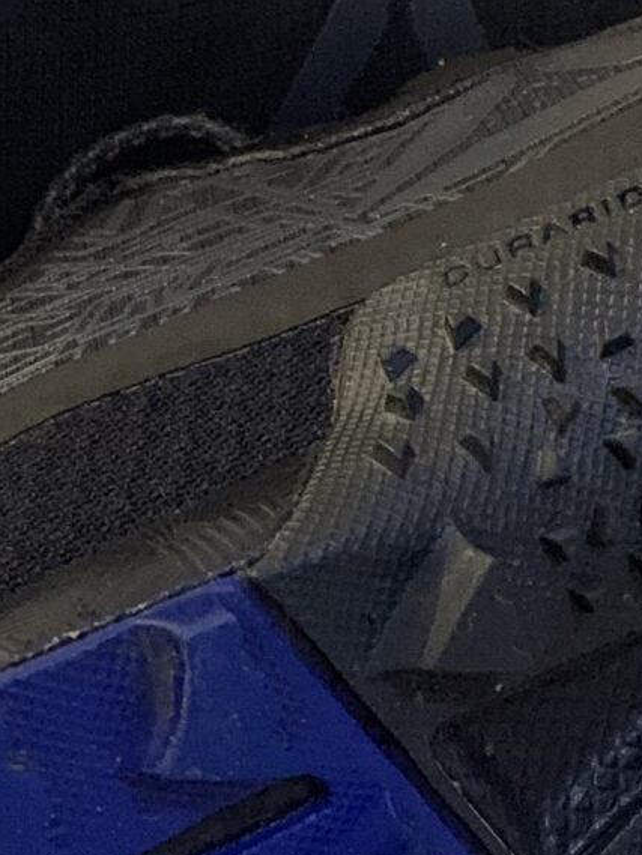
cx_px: 648
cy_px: 1032
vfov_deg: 16.1
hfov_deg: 12.5
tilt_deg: -43.6
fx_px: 2892
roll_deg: +12.3
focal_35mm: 117
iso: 400
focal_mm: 4.25
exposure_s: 1/25
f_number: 1.8
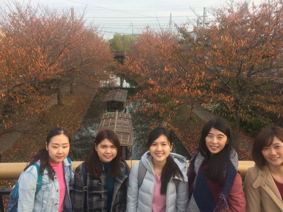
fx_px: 253
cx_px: 139
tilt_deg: -15.5
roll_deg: +0.0
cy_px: 112
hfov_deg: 58.3
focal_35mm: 31
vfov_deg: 45.4
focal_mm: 4.15
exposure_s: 1/297
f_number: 2.2
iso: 32
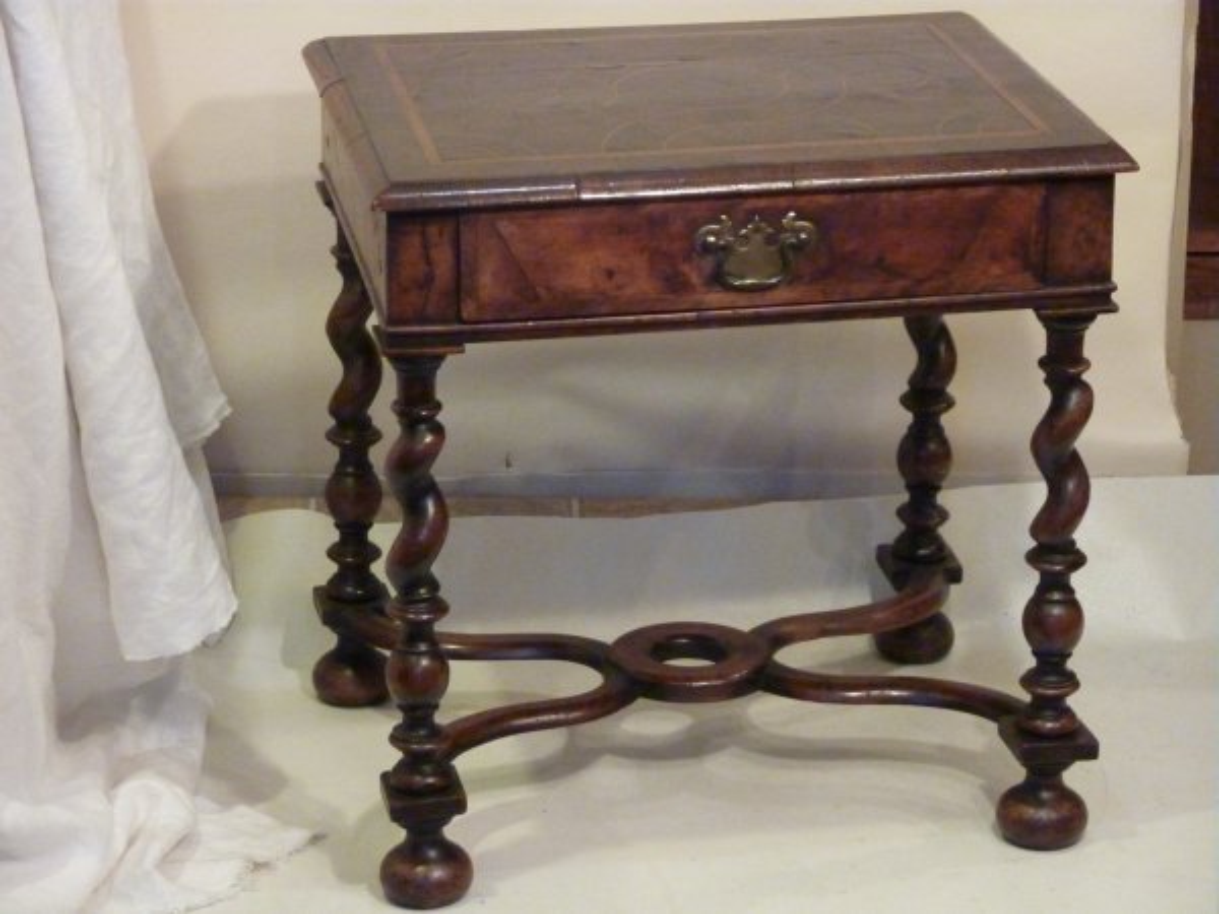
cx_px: 610
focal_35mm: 119
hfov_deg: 16.6
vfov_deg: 12.5
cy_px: 457
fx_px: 4191
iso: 800
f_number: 4.4
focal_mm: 19.5
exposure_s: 1/30
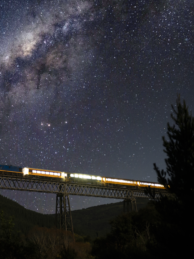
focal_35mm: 60
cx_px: 12
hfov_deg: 23.6
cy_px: 135
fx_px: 448
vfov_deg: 32.2
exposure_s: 15
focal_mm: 39
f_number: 2.8
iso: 640
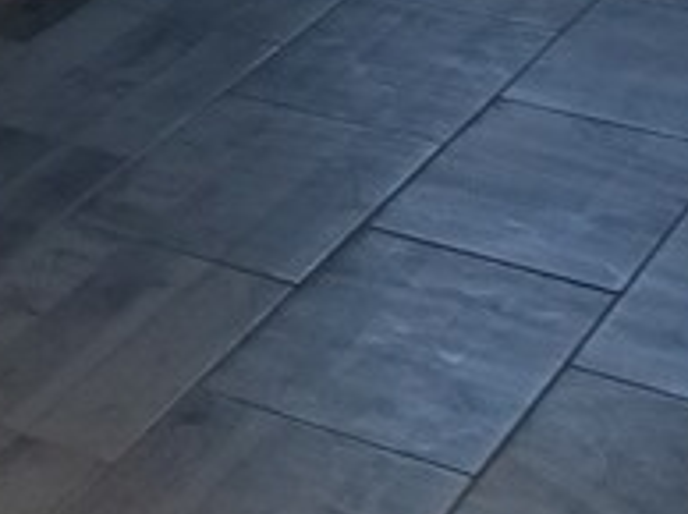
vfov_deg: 10.8
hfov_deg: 11.9
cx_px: -1075
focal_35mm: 127
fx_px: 2521
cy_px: -450
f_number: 1.7
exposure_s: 1/50
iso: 181
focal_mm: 5.31
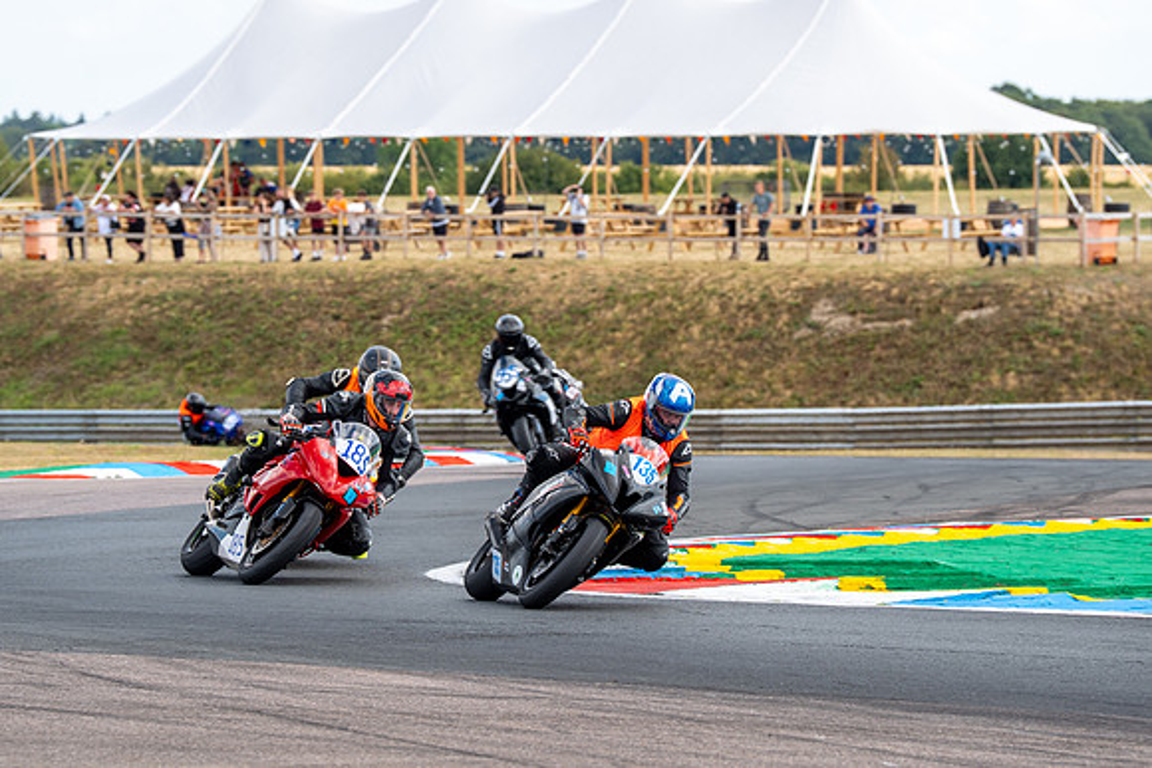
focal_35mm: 237
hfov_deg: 8.7
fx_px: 7570
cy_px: 347
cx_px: 534
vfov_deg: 5.8
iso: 125
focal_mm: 200
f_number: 6.3
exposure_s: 1/400
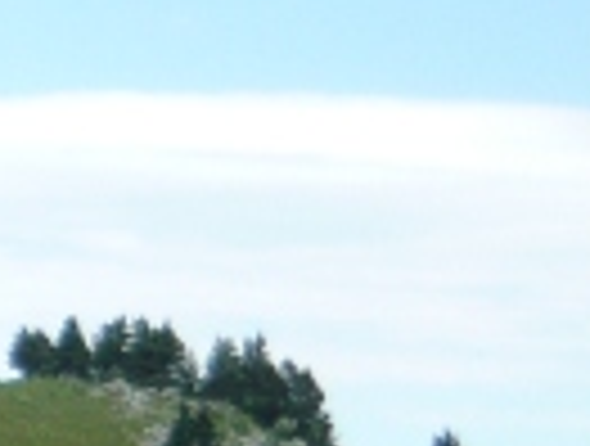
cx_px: -1576
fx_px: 4392
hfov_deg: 6.5
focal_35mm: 257
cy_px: 703
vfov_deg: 5.7
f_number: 8
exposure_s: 1/125
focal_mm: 5.5
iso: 100
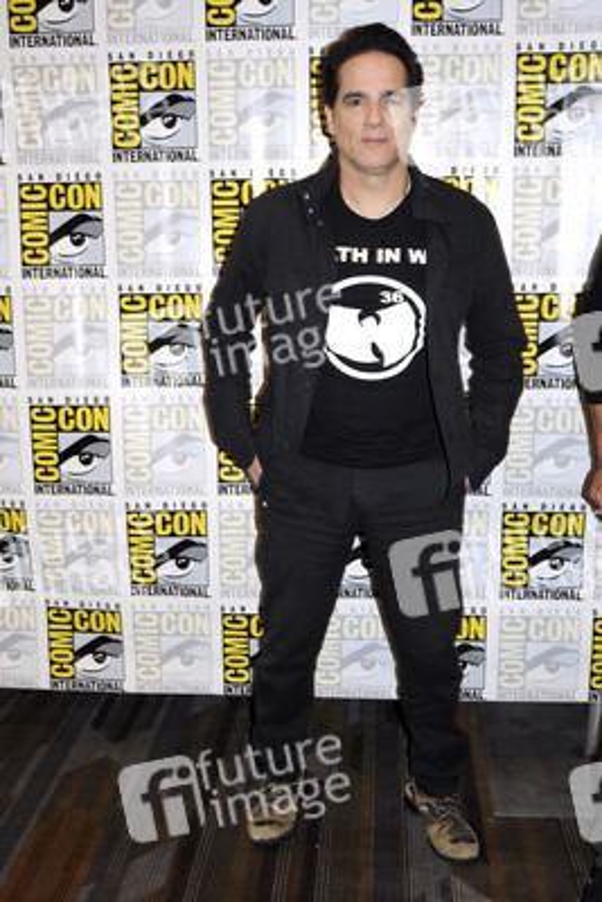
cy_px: 451
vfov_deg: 53.1
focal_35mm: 36
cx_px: 301
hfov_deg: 36.9
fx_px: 902
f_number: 3.5
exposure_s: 1/60
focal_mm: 24
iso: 200
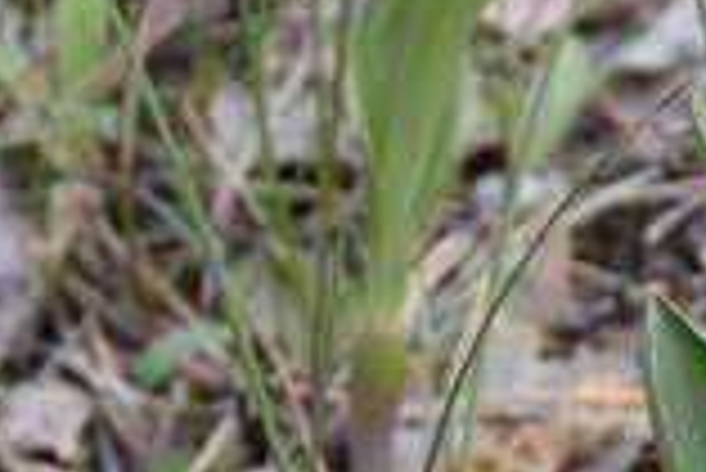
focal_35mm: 532
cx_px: 773
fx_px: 10443
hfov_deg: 3.9
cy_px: 674
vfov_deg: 2.6
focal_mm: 62
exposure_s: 1/125
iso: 400
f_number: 6.3
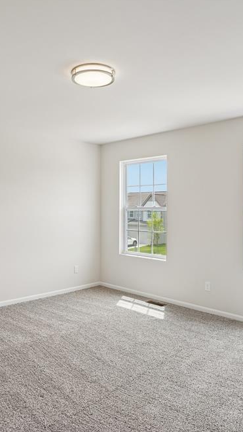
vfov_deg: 71.9
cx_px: 90
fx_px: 298
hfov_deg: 44.0
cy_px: 219
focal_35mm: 26
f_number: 8
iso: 400
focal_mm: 16
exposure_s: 1/125
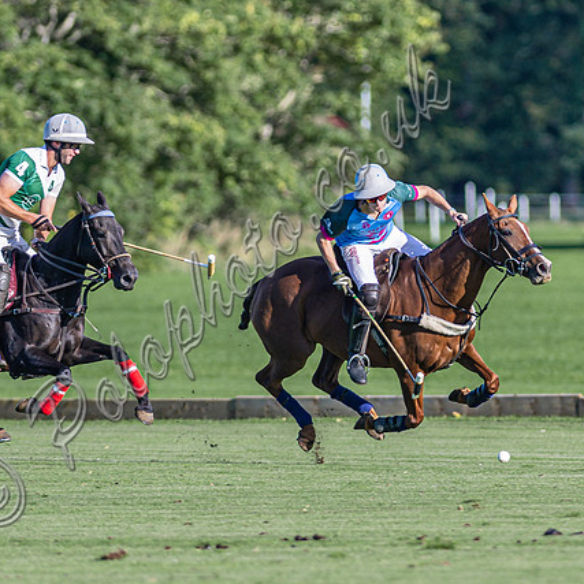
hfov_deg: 1.7
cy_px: 231
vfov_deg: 1.7
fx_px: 19698
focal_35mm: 1032
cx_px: 440
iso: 160
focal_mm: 300
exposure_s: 1/1600
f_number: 3.2
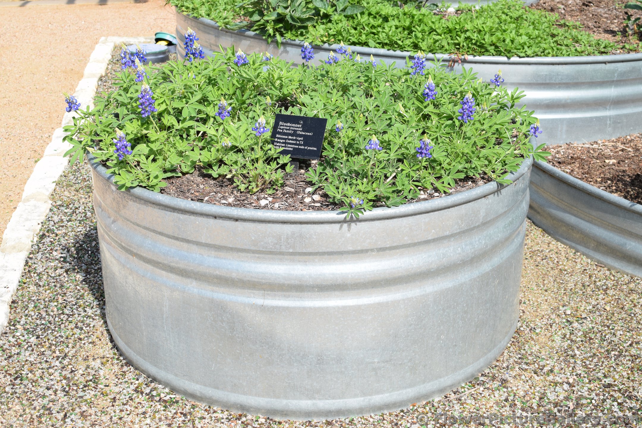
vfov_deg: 25.8
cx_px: 321
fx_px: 936
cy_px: 214
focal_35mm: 52
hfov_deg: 37.9
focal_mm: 35
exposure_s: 1/400
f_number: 10
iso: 200
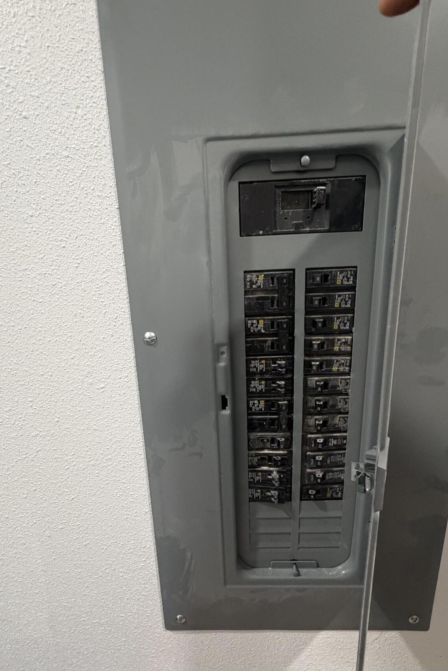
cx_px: 229
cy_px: 380
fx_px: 317
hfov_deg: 70.4
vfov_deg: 92.7
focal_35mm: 17
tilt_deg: -13.9
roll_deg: +1.0
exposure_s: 1/60
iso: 400
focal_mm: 2.22
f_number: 2.2
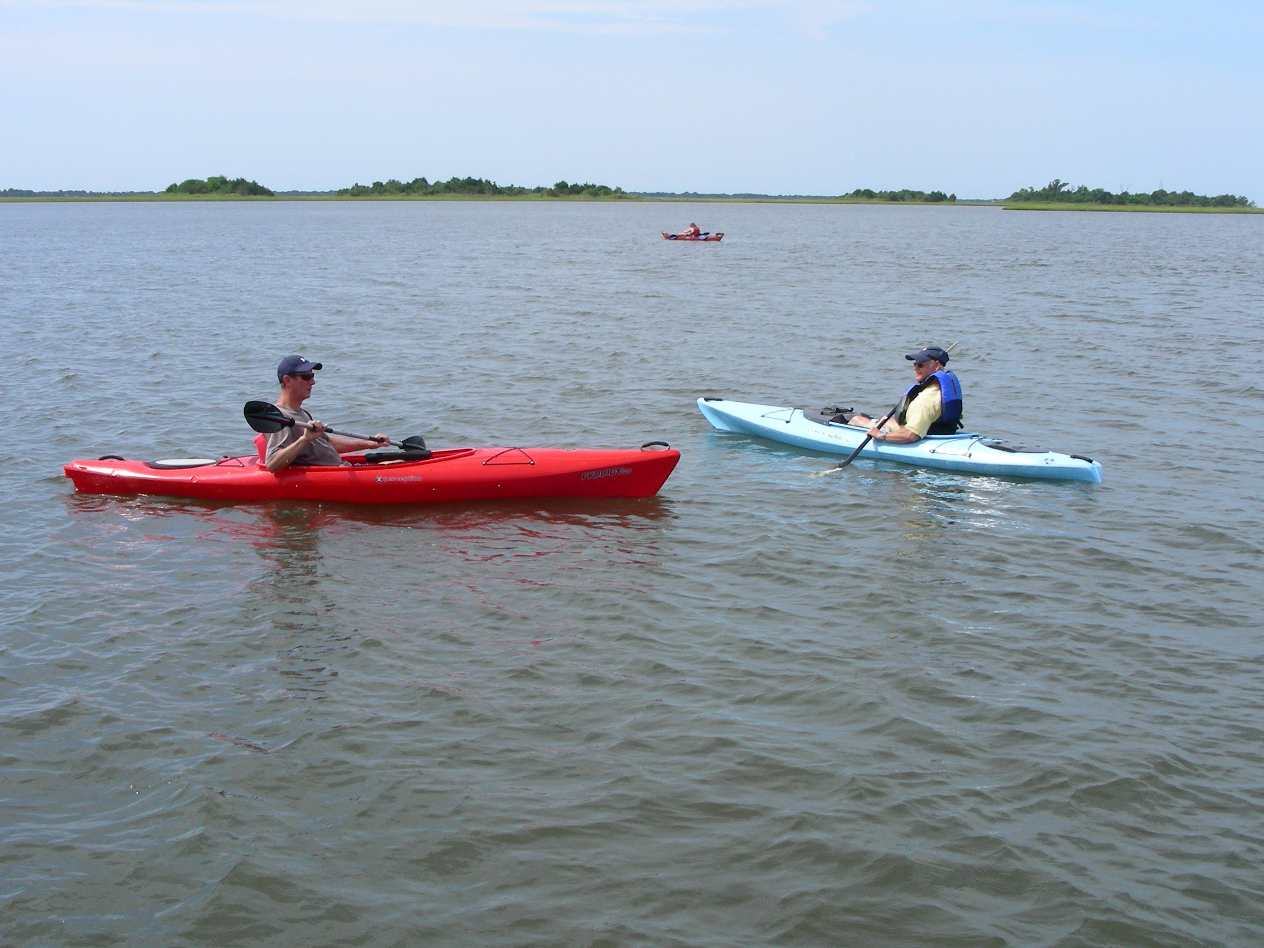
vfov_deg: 30.3
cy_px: 474
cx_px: 632
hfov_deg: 39.7
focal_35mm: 48
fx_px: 1753
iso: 50
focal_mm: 8
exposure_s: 1/401
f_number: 5.6
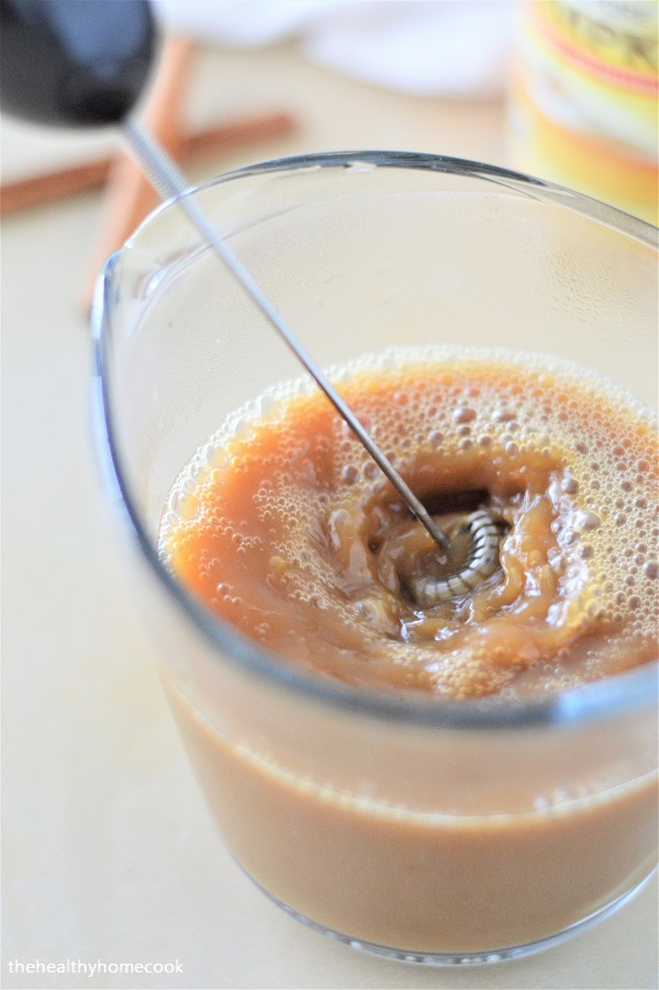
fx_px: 2062
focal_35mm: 75
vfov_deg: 27.0
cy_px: 495
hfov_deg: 18.2
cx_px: 330
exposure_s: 1/500
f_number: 2.2
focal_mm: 50
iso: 1600
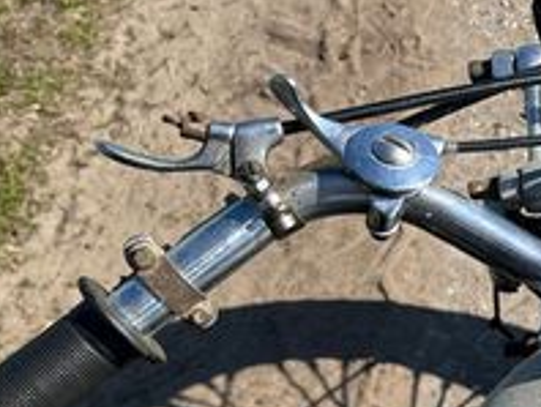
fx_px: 1314
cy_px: 363
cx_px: 779
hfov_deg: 20.4
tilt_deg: -48.9
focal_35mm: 84
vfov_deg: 17.4
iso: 50
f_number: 1.6
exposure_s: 1/3521
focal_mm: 5.1
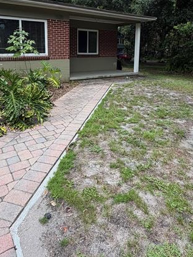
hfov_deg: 52.9
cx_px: 84
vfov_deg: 64.9
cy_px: 78
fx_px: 193
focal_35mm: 26
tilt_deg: -7.6
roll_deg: -1.1
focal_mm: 2.22
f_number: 2.2
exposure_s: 1/502
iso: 64
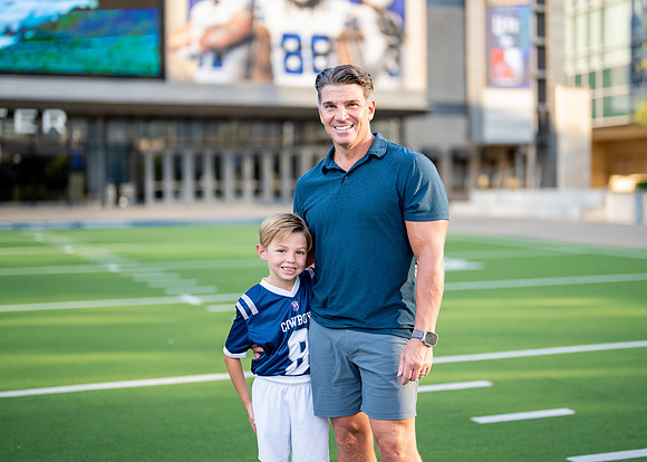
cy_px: 213
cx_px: 343
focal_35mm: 60
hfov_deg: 32.7
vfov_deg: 23.7
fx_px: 1101
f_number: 1.2
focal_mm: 50
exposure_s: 1/1600
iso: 100
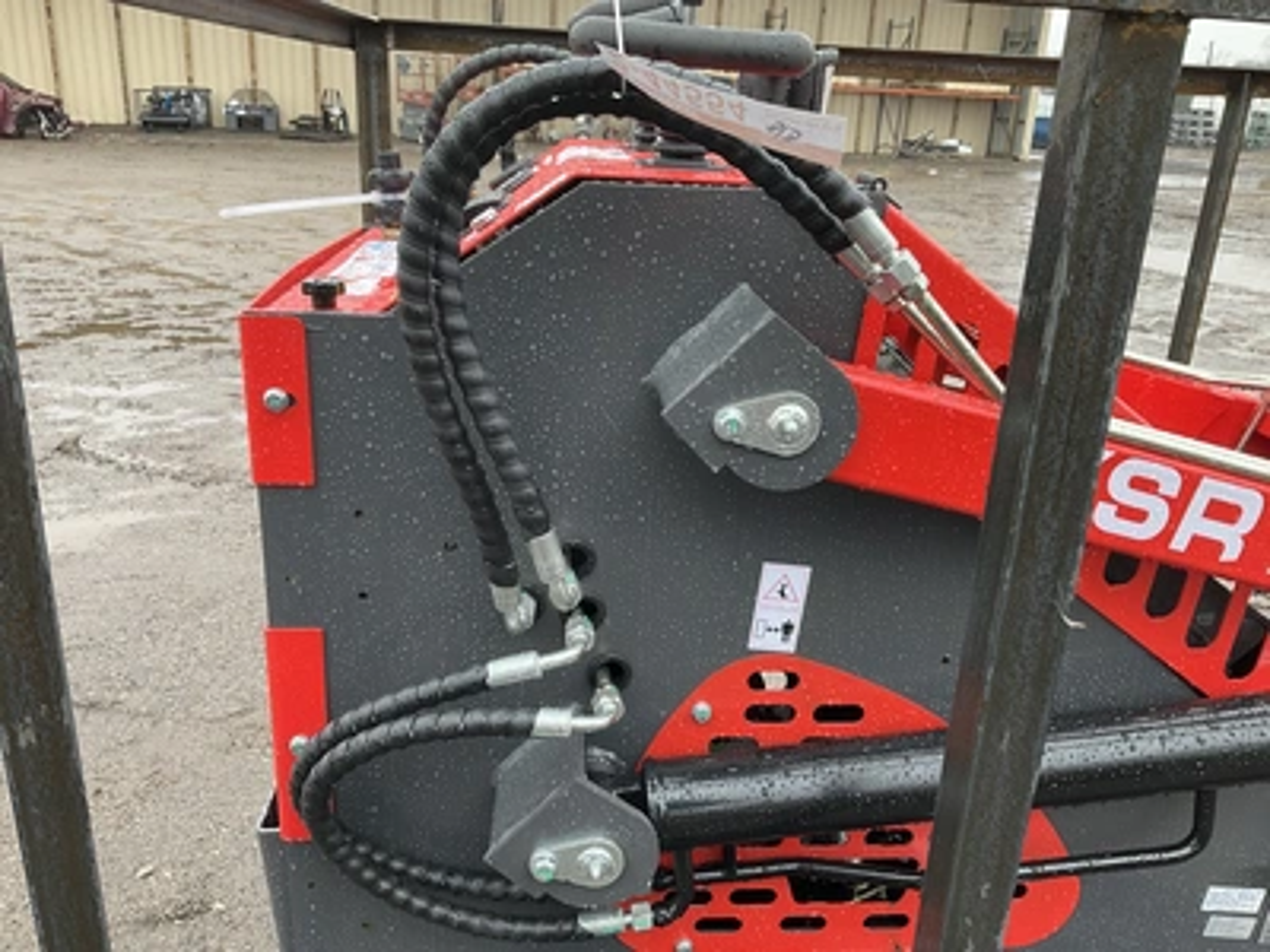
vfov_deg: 48.2
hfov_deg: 61.7
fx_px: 1064
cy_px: 476
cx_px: 635
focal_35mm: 29
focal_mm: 3
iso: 40
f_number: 1.8
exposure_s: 1/122
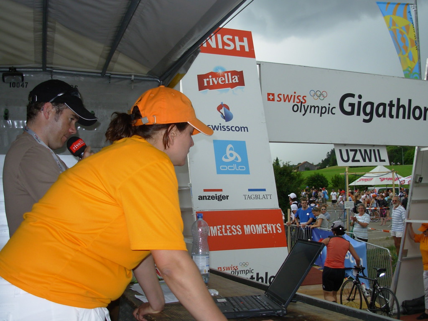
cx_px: 214
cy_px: 160
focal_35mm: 38
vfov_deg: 37.7
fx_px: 470
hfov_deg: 49.0
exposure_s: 1/443
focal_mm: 6.3
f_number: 2.9
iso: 50
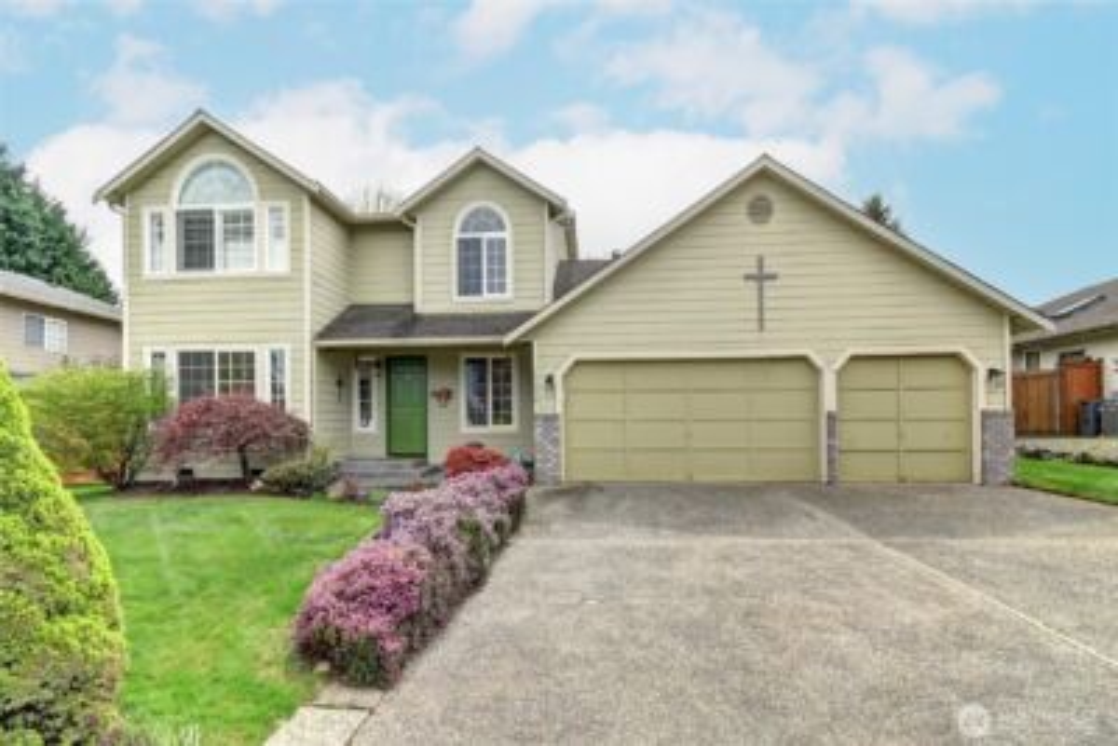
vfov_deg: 77.4
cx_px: 559
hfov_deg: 100.4
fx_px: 466
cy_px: 373
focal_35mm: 15
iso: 500
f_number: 11
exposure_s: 1/50
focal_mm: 10
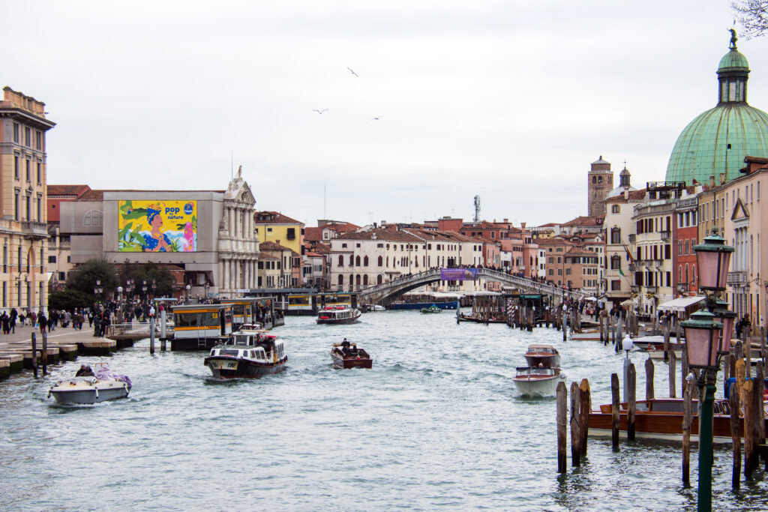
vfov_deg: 16.3
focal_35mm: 84
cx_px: 384
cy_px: 256
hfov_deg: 24.2
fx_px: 1792
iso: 160
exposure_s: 1/200
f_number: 5.6
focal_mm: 56
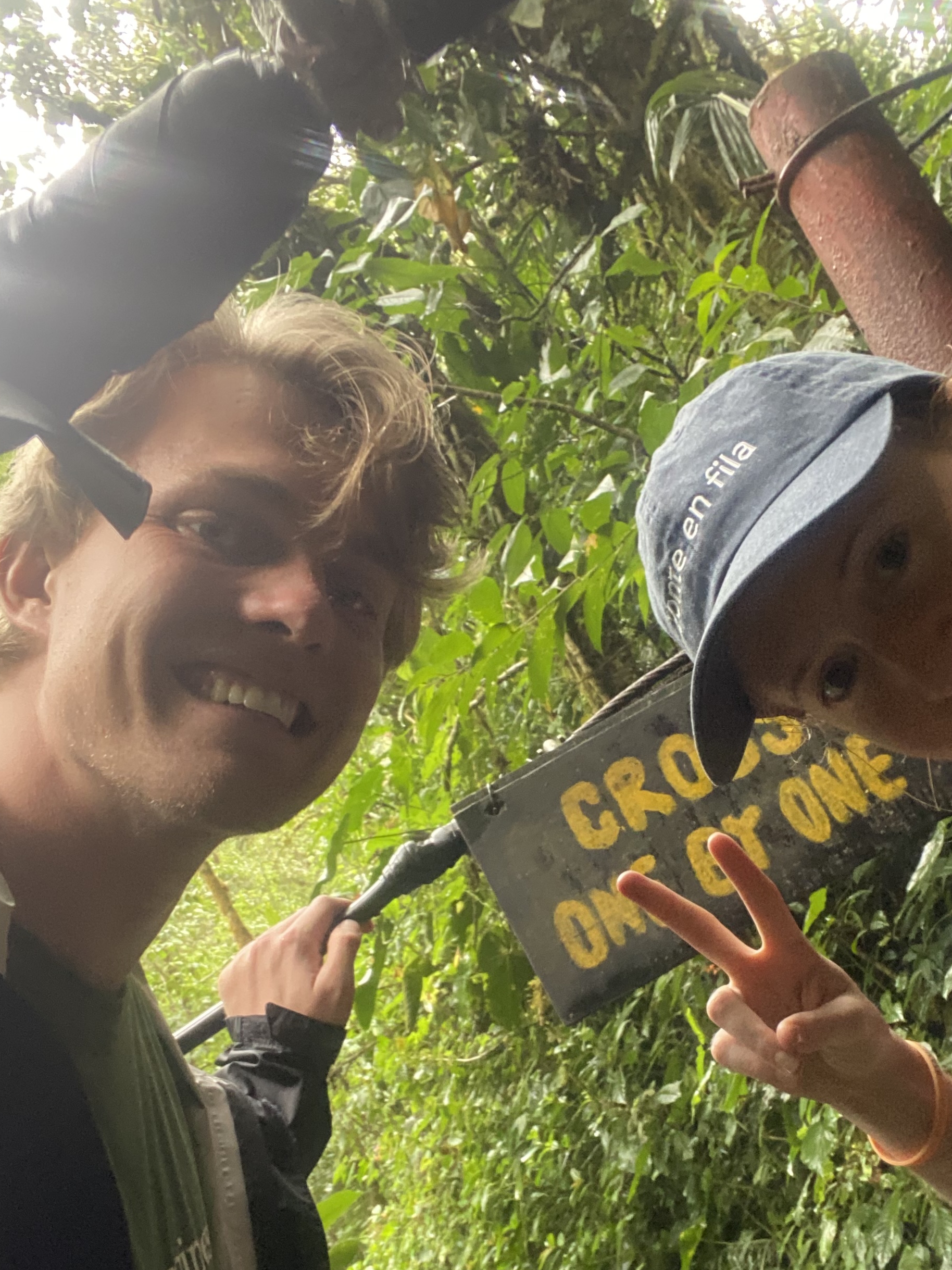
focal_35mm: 38
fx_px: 1394
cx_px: 548
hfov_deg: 37.6
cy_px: 776
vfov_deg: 48.6
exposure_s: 1/59
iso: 400
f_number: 2.2
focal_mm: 2.71
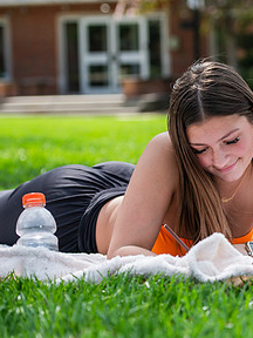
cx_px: 309
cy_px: 172
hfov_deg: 9.7
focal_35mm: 151
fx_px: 1471
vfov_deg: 13.1
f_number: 3.5
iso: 100
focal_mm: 78
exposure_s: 1/400
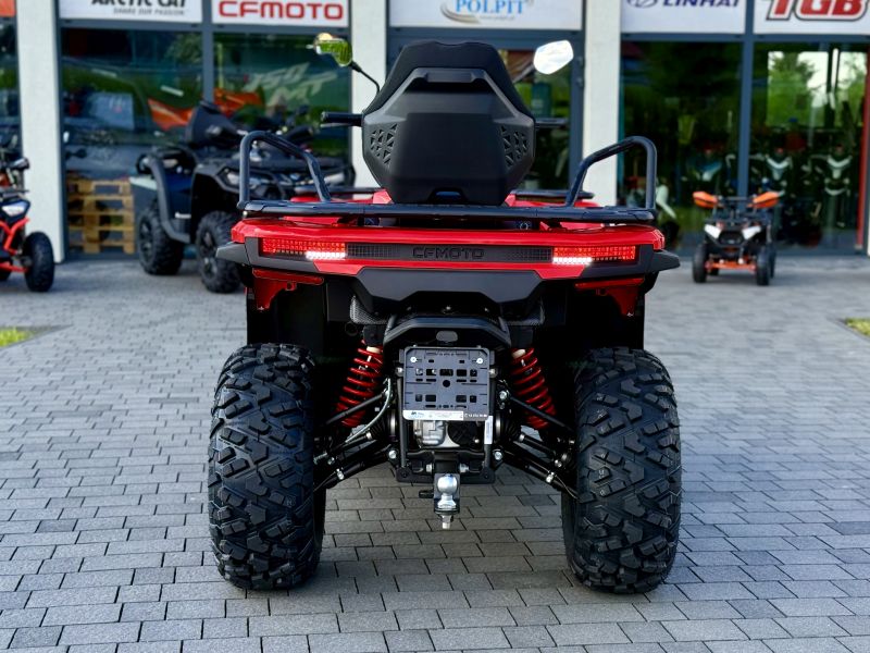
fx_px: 1206
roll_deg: -1.0
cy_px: 326
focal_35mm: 48
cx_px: 435
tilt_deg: -7.8
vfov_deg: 30.3
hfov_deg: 39.7
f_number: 1.78
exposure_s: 1/855
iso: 64
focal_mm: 6.76
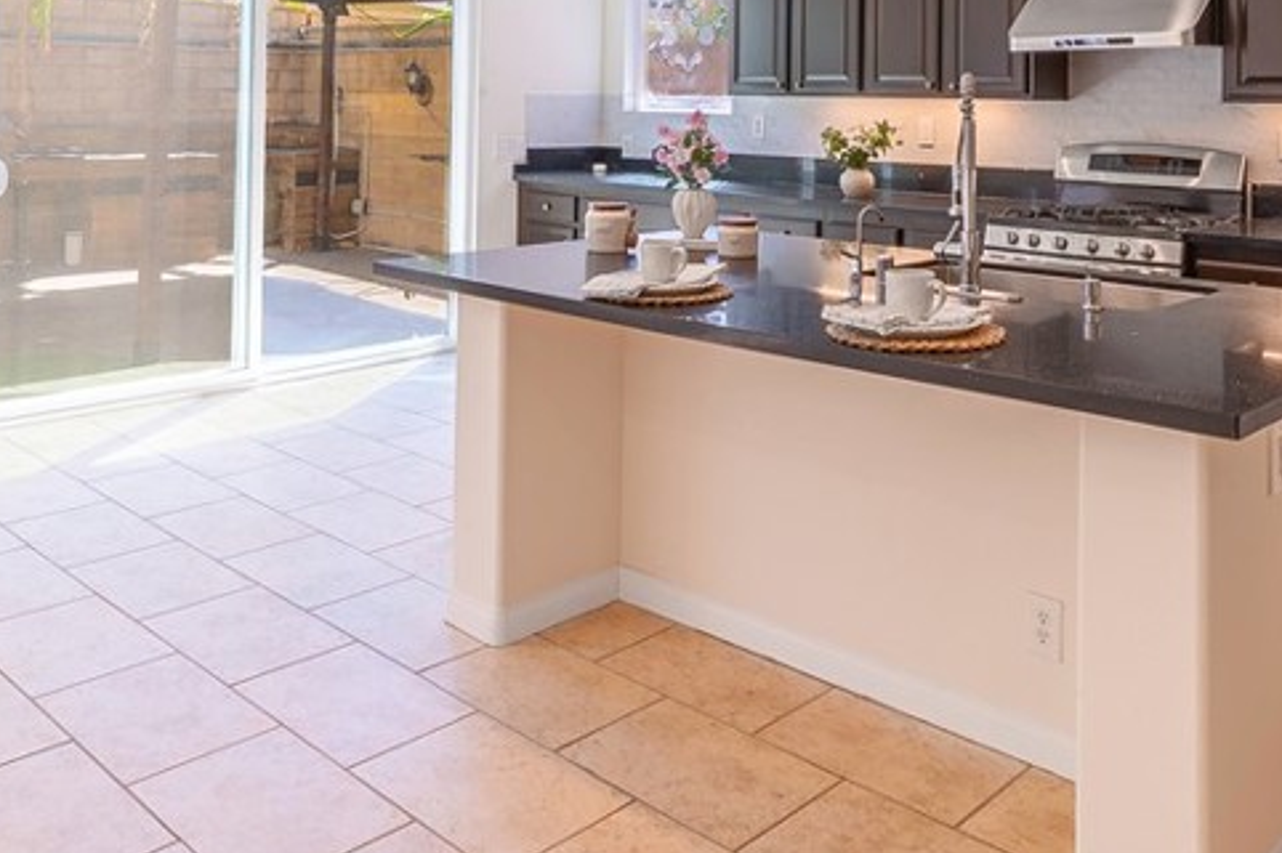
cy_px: 84
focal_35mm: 34
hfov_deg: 55.6
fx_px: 1210
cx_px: 734
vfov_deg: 36.4
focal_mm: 16
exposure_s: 1/13
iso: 50
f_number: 22
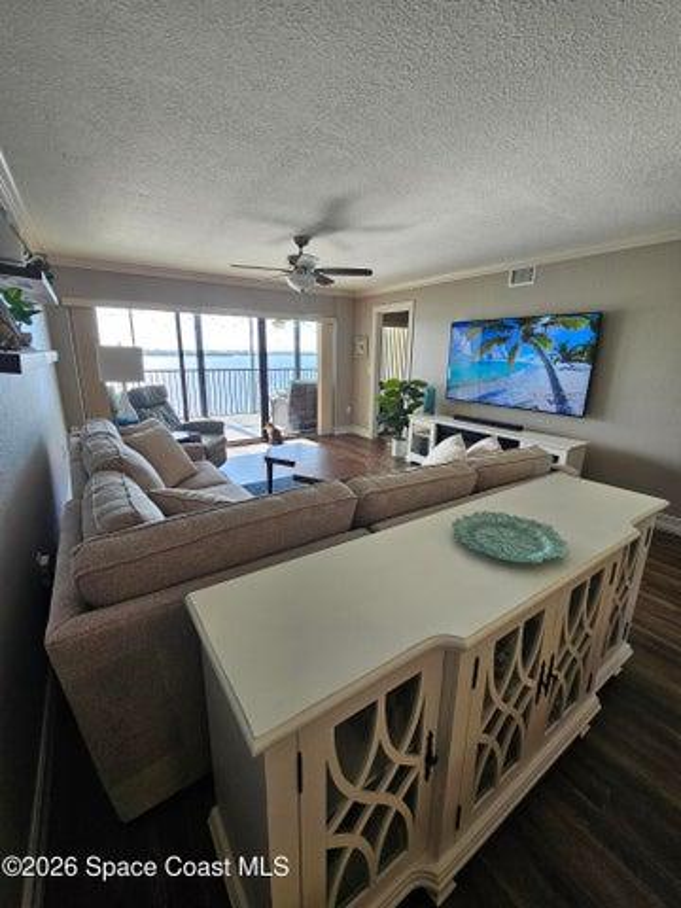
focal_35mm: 13
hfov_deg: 89.9
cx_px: 340
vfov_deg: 106.2
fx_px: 341
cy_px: 454
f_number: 2.2
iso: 80
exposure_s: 1/120
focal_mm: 2.2
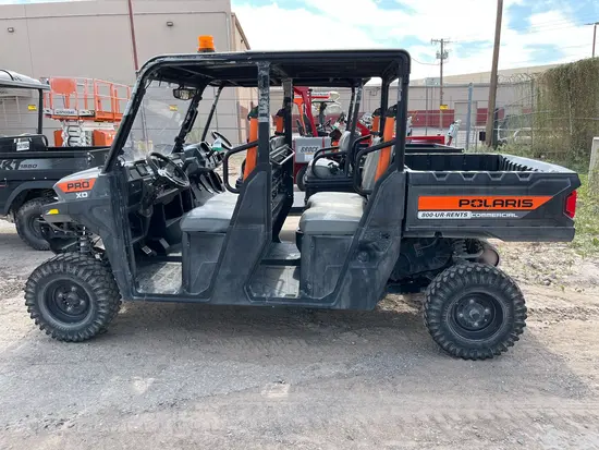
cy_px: 225
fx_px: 450
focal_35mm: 26
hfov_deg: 67.3
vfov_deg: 53.1
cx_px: 300
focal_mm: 5.1
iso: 50
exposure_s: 1/777
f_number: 1.6
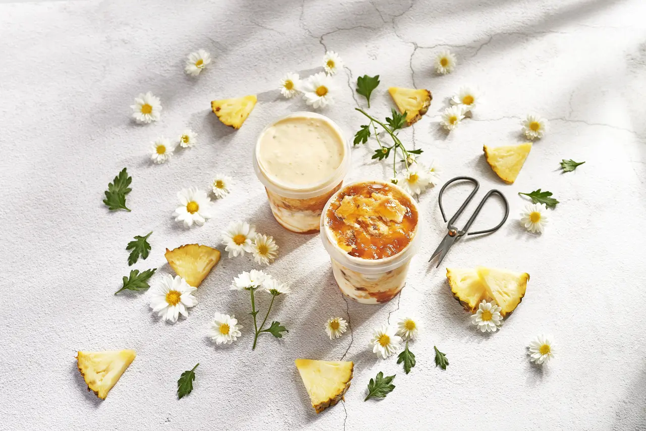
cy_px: 216
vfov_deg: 27.0
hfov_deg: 39.6
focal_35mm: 50
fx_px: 897
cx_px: 323
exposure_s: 1/250
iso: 100
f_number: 8
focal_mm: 50
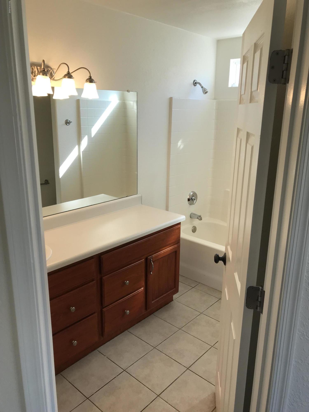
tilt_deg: -15.6
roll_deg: -0.1
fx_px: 333
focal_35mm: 28
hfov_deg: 49.7
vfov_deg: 63.4
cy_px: 206
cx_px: 154
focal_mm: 3.99
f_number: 1.8
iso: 25
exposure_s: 1/121
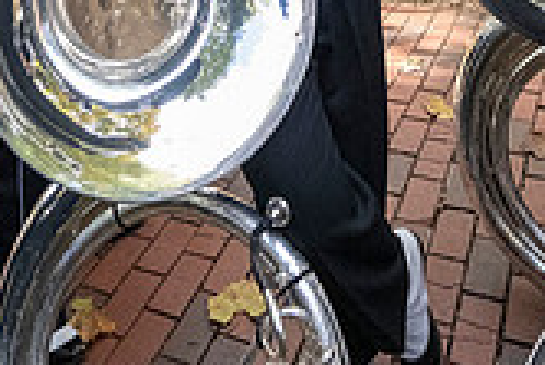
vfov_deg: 21.4
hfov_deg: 40.3
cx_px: 250
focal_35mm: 49
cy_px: -232
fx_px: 742
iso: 5000
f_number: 4
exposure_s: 1/4000
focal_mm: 14
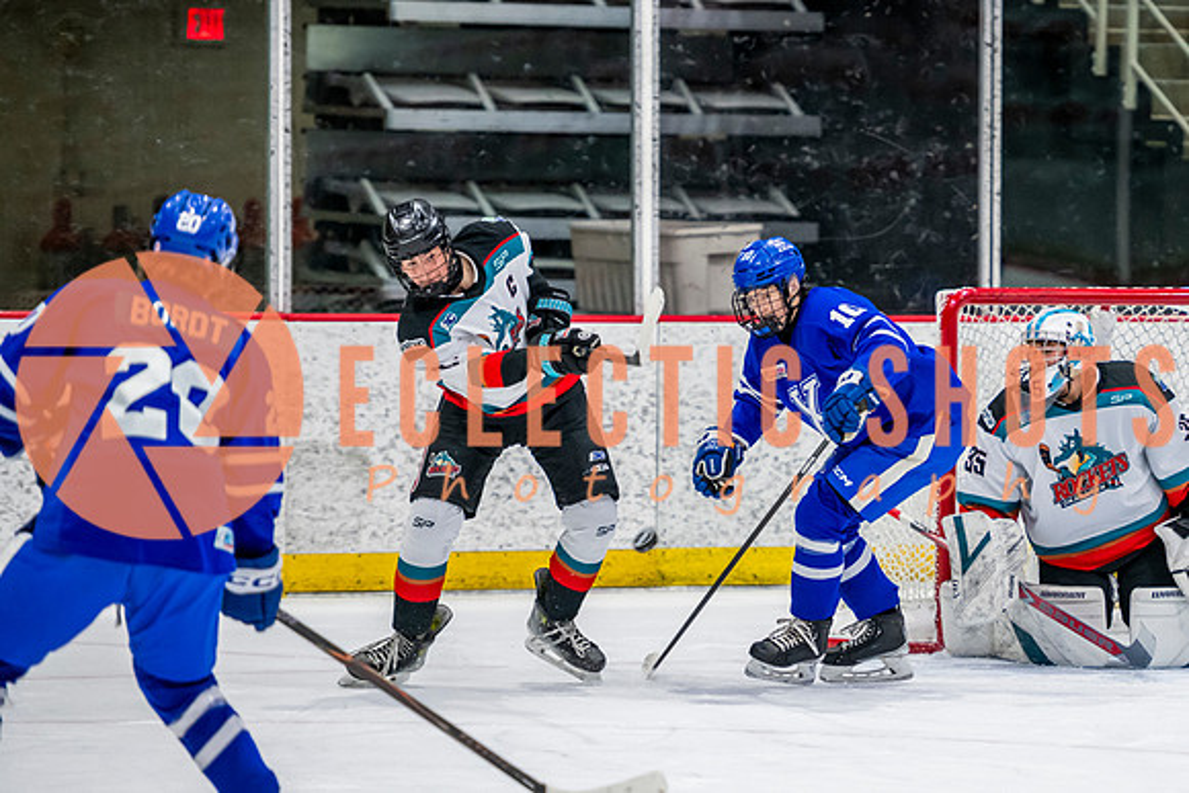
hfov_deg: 8.0
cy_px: 428
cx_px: 956
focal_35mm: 258
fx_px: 8508
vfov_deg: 5.3
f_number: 3.2
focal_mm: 160
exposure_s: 1/800
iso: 1600
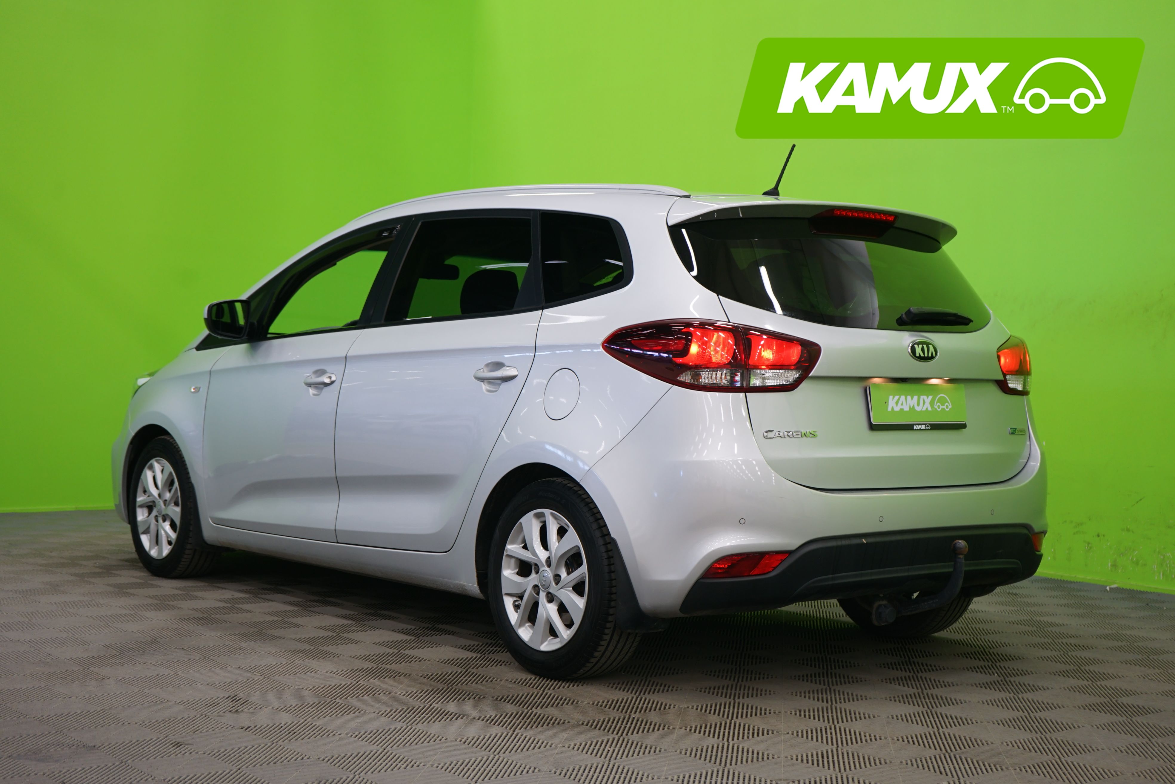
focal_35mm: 50
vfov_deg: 27.0
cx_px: 588
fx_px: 1632
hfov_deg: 39.6
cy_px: 392
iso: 400
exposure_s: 1/10
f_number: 4.5
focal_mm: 50
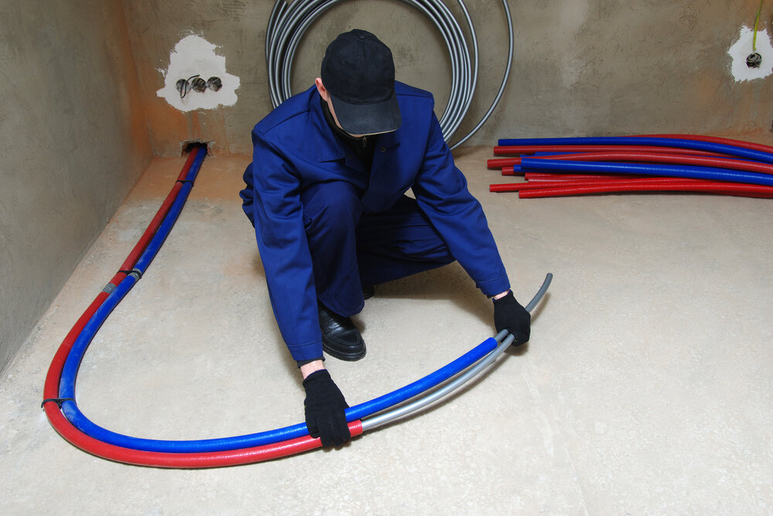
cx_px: 386
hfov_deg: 53.1
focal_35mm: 36
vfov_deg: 36.9
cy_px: 258
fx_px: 773
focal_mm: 24
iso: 200
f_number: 5.6
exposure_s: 1/160
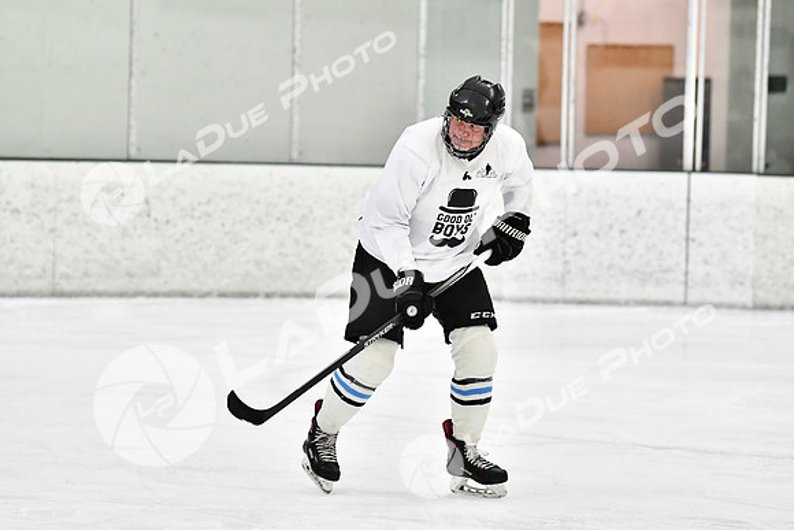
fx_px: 4467
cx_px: 397
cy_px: 265
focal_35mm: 202
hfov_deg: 10.2
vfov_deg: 6.8
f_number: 2.8
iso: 5000
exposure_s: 1/1250
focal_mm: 135
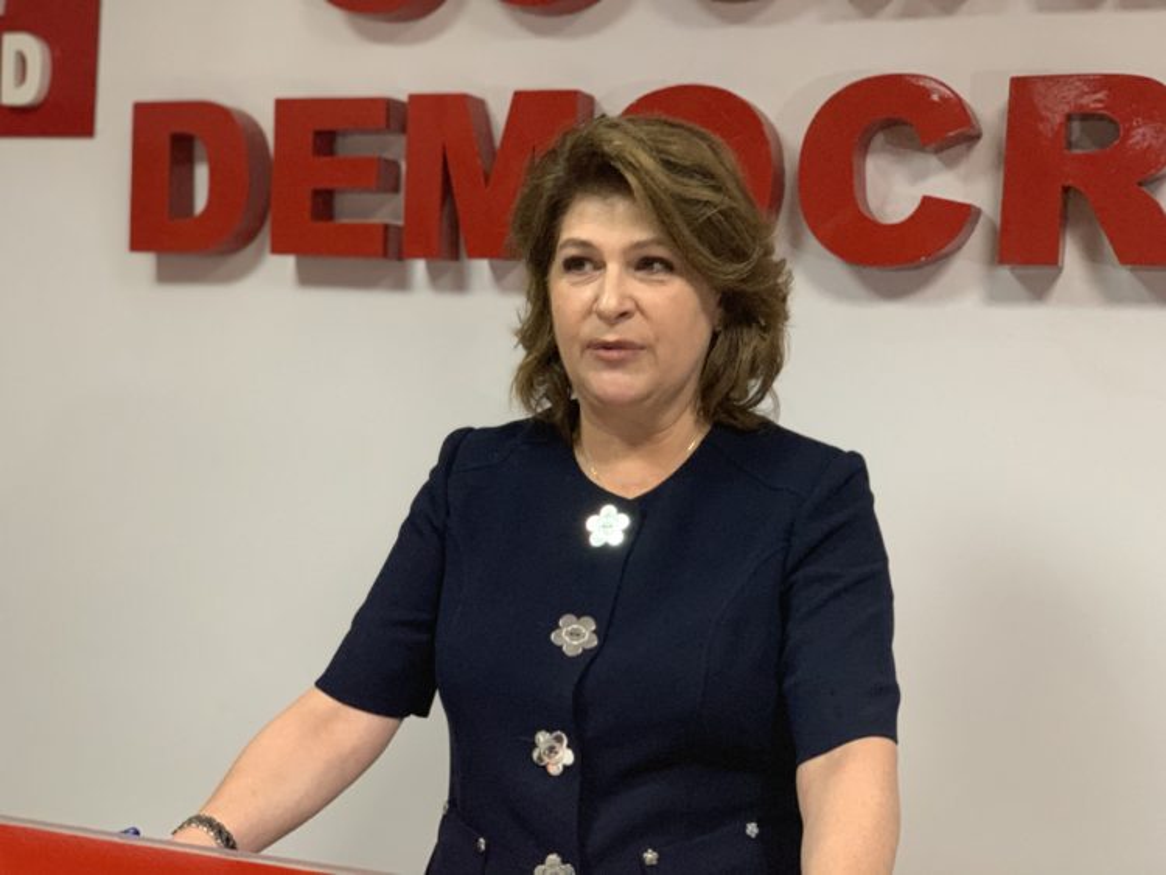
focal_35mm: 52
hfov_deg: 36.8
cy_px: 438
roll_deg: -2.8
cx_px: 583
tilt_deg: -2.0
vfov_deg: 28.0
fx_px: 1752
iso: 400
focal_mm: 6
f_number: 2.4
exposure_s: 1/50
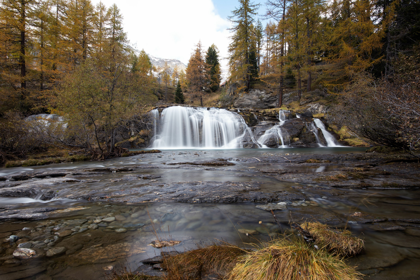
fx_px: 198
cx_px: 210
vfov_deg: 70.5
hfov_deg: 93.3
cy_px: 140
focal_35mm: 17
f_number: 11
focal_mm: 17
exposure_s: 25
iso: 100
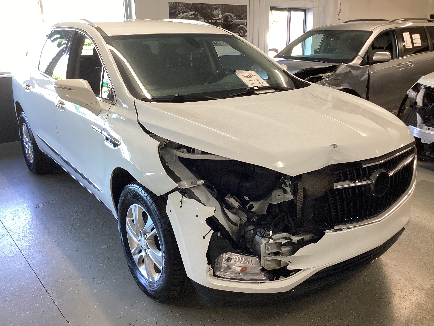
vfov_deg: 45.4
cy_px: 163
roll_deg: +0.2
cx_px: 217
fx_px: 389
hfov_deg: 58.4
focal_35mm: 31
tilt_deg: -19.3
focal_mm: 3.3
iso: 100
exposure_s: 1/50
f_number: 2.4
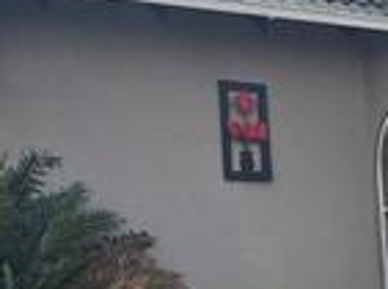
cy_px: 358
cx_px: 592
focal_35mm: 74
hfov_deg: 21.7
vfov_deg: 18.6
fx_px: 827
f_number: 1.9
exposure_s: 1/2000
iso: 40
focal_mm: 2.2
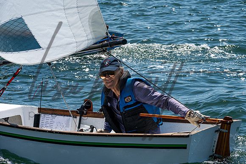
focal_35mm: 218
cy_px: 75
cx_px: 134
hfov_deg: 9.4
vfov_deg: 6.3
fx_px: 1489
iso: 250
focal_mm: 200
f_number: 18
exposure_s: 1/400
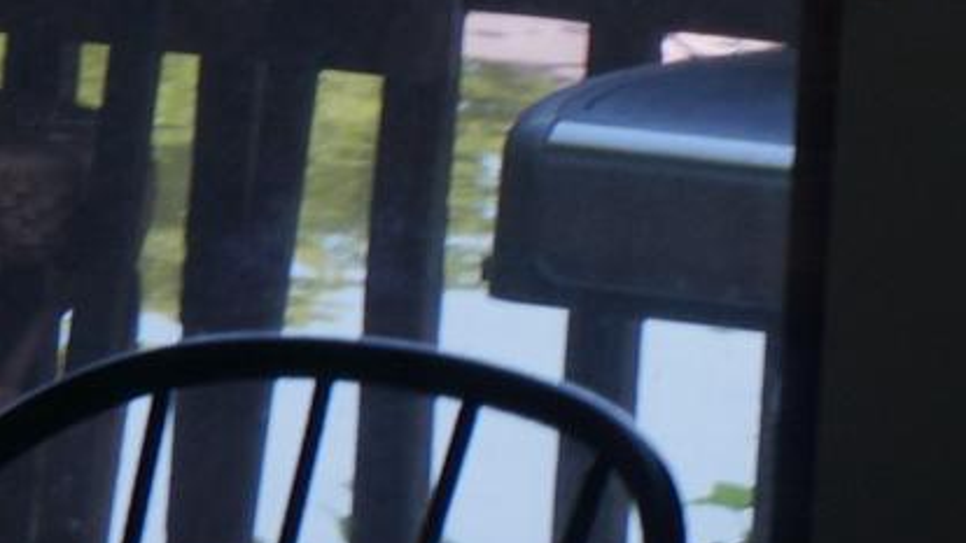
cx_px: -973
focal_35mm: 388
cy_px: -267
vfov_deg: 3.1
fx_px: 9940
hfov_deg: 5.4
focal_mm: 50
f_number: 5.6
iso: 160
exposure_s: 1/80
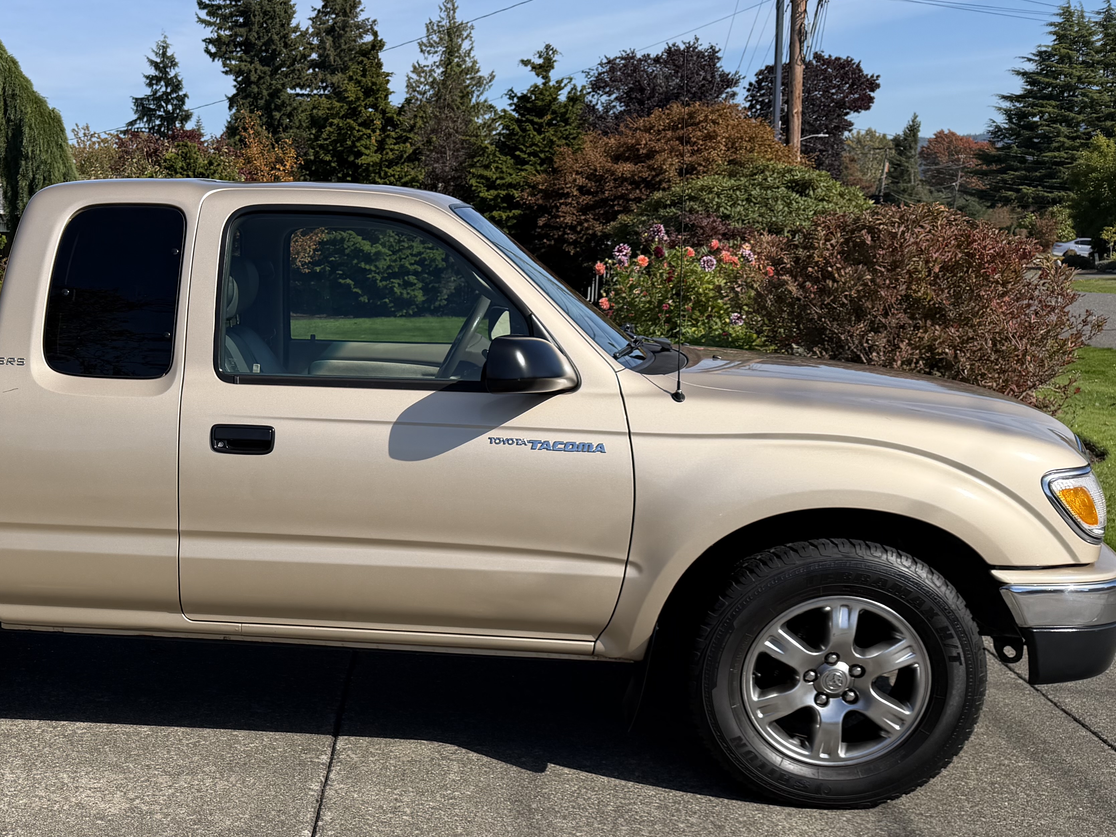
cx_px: 243
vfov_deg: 34.9
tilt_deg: -11.9
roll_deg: +1.0
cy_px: 531
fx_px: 1322
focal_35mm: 41
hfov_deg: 43.9
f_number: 1.78
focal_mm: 6.76
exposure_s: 1/4405
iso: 80
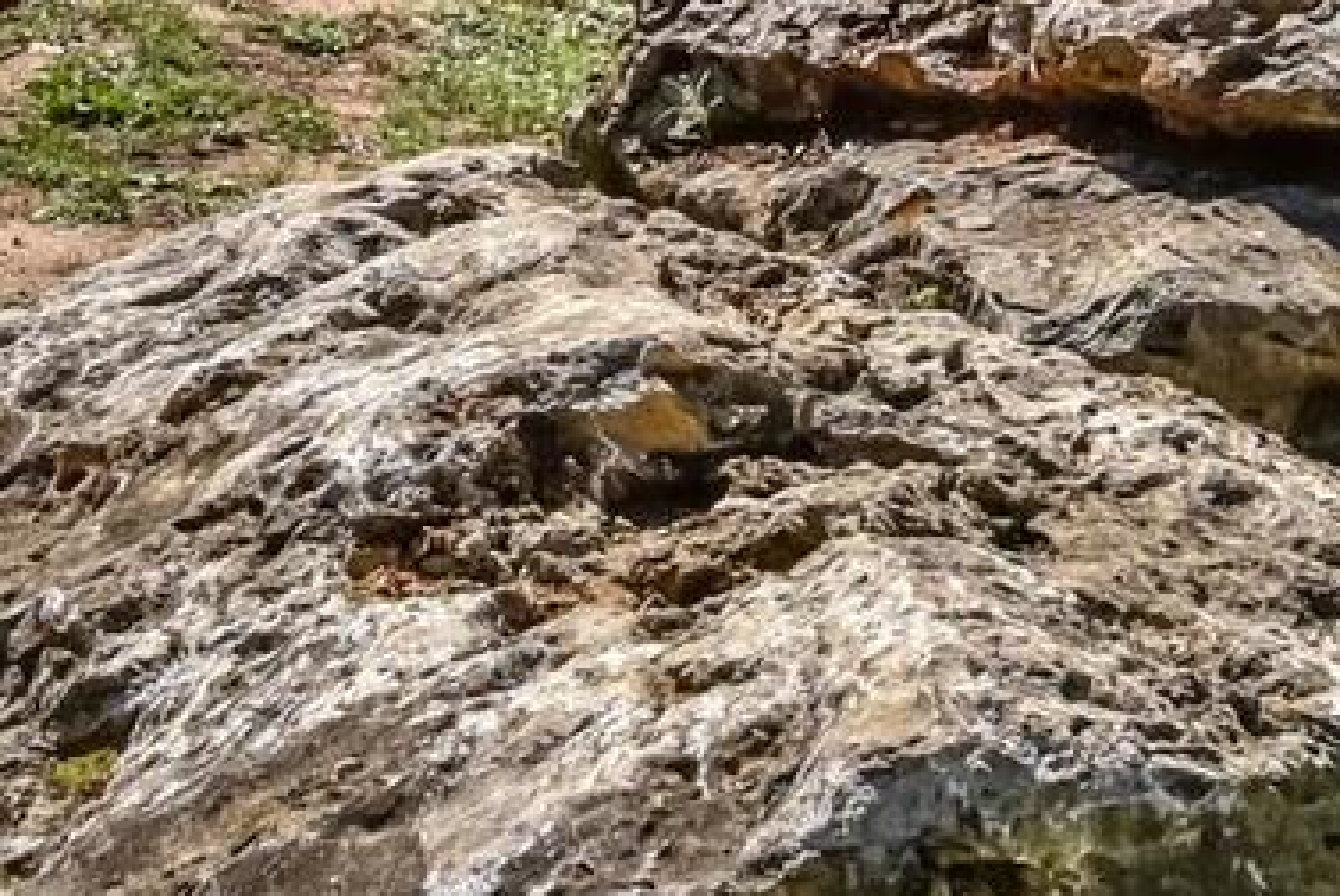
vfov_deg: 8.0
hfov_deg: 12.4
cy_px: -1042
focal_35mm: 163
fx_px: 6072
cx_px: -4
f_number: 11
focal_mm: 30
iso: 400
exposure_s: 1/800
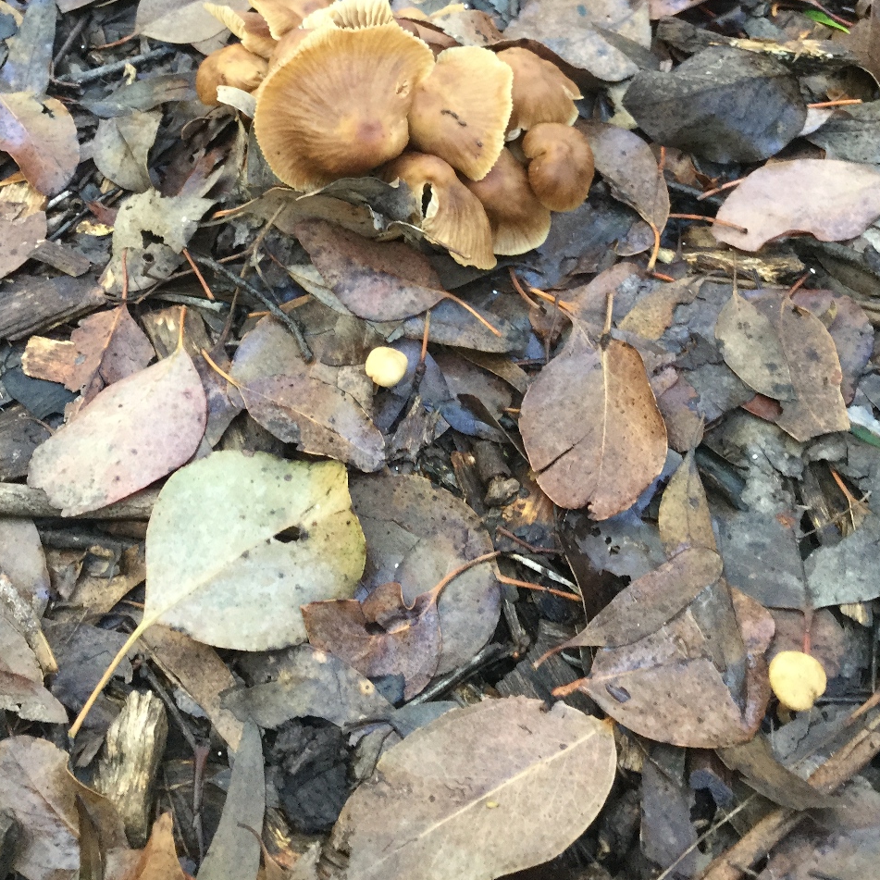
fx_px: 1352
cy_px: 130
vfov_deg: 34.5
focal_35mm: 47
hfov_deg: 36.0
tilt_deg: -49.9
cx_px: 394
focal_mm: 3.3
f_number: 2.4
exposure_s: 1/33
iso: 100
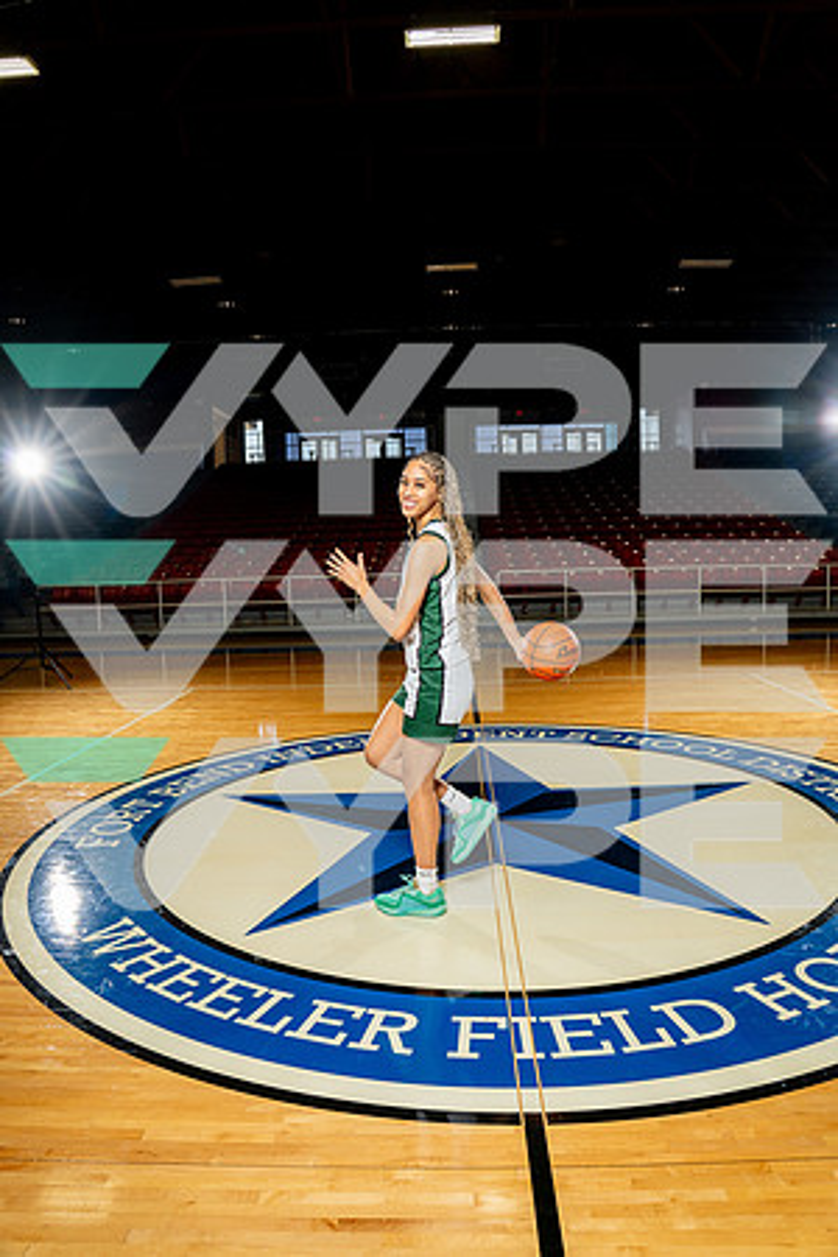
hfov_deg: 53.1
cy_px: 628
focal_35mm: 24
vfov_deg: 73.7
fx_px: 838
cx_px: 419
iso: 640
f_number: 5.6
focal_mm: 24
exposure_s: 1/250
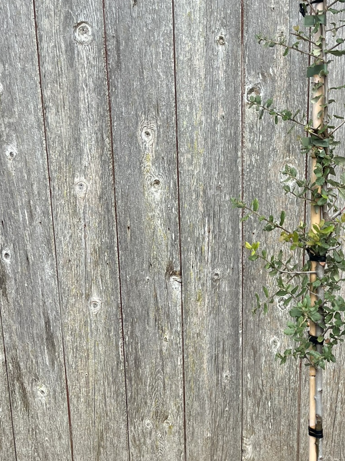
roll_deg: -0.2
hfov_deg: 26.7
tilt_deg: -16.6
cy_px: 312
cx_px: 332
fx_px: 691
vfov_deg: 36.4
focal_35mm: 52
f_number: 1.6
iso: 50
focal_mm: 5.1
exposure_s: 1/454
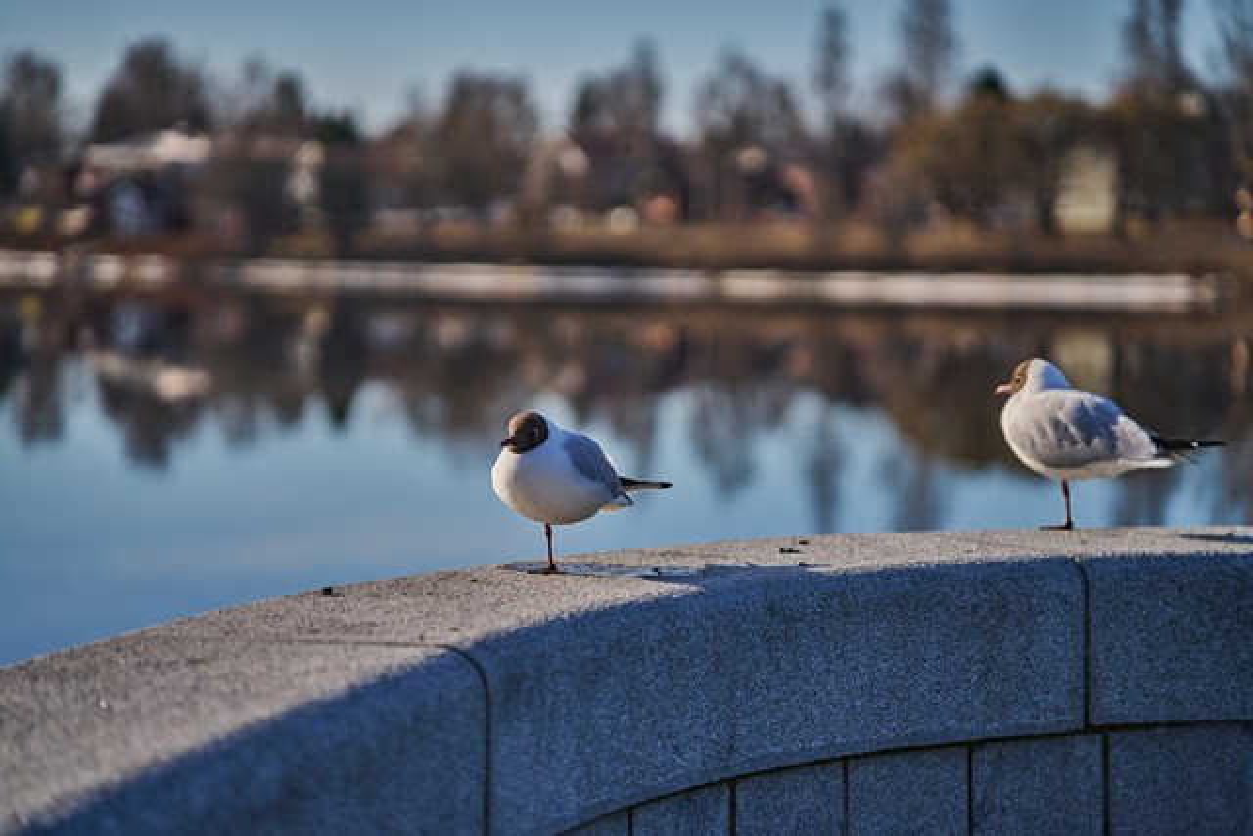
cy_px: 418
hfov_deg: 20.4
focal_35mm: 100
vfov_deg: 13.7
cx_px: 626
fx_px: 3481
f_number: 2.8
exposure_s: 1/2500
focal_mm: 100
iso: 100
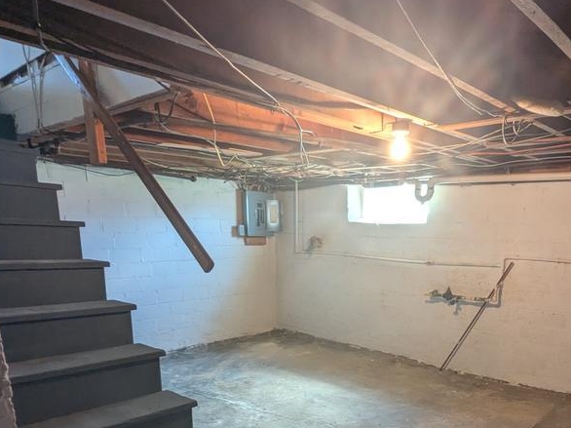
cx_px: 349
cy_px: 353
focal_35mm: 28
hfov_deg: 62.8
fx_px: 462
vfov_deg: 46.6
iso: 118
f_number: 2.2
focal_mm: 2.35
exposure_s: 1/24
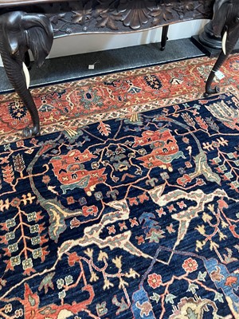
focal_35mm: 25
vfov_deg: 69.4
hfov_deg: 54.9
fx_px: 230
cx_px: 120
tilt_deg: -48.9
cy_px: 160
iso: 320
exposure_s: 1/50
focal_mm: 5.1
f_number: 1.6
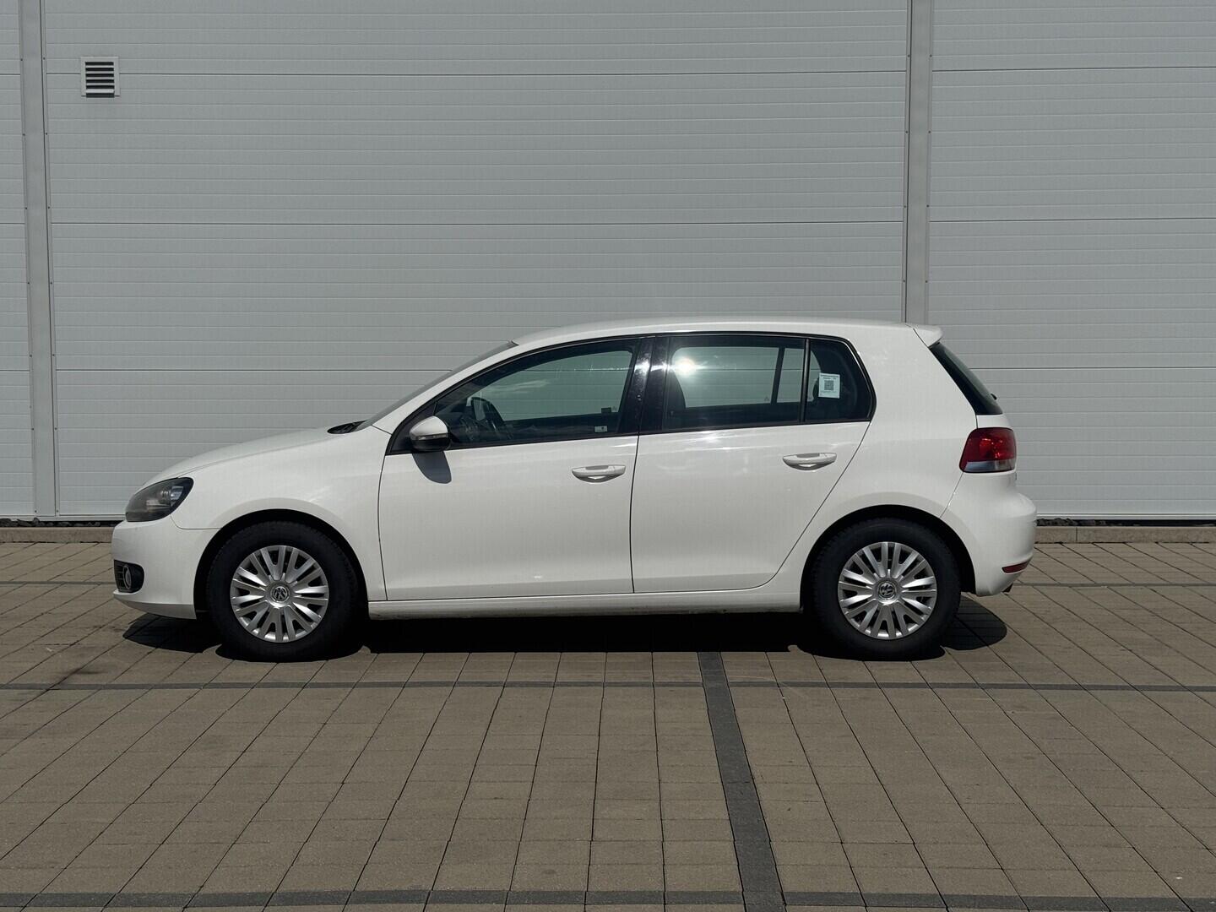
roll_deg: +0.4
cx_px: 608
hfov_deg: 39.7
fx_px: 1686
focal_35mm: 48
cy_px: 456
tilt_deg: -3.8
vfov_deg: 30.3
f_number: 1.78
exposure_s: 1/15385
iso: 50
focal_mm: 6.76
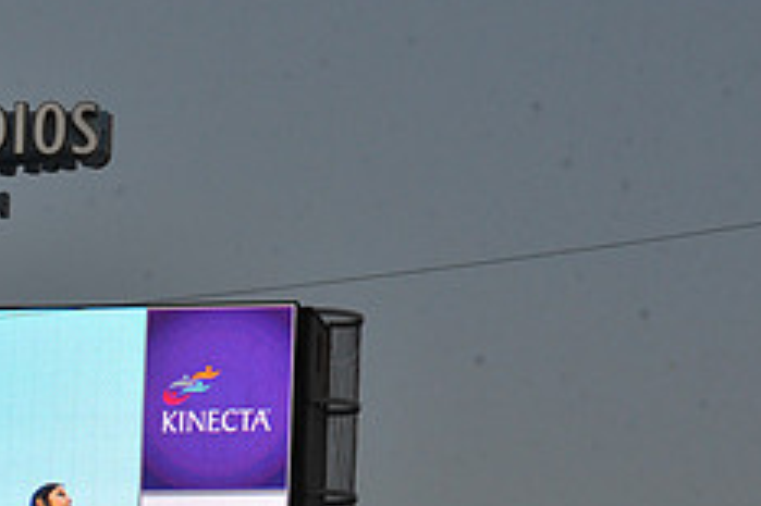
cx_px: -108
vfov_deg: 3.9
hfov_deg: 5.9
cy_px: 480
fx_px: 7372
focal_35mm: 349
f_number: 11
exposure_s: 1/500
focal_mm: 140
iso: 1250
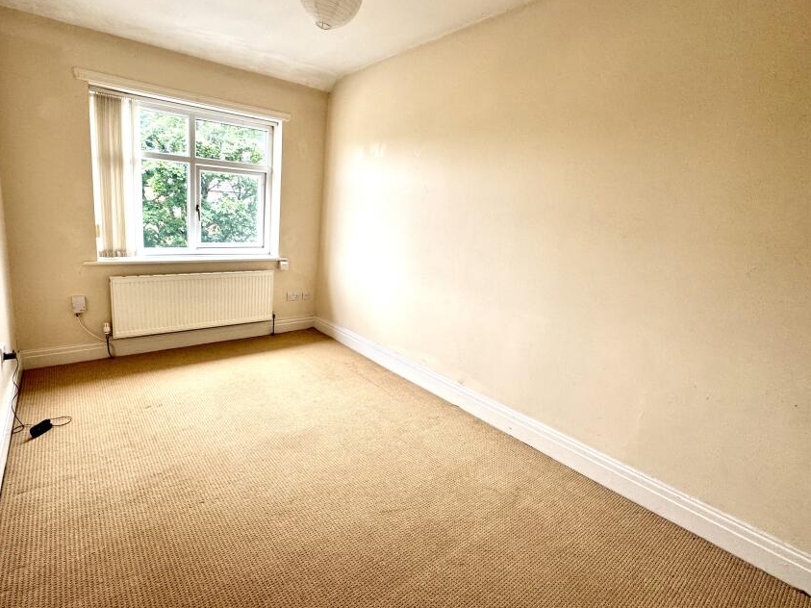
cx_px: 343
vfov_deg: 74.7
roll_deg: -4.1
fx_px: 398
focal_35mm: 17
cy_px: 288
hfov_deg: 90.4
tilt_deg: -11.8
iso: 160
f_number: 2.2
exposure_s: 1/99
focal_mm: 2.22
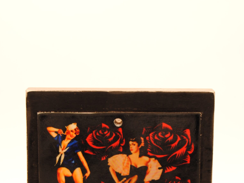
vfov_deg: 11.1
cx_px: 119
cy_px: 187
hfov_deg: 14.9
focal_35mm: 133
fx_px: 936
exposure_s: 1/20
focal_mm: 55
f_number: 5.6
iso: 100
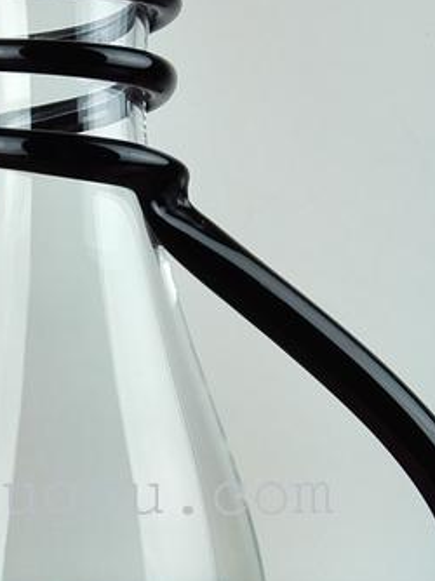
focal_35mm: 89
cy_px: 437
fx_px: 1493
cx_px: -49
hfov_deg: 16.1
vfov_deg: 21.8
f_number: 2
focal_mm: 3.8
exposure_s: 1/277
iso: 100
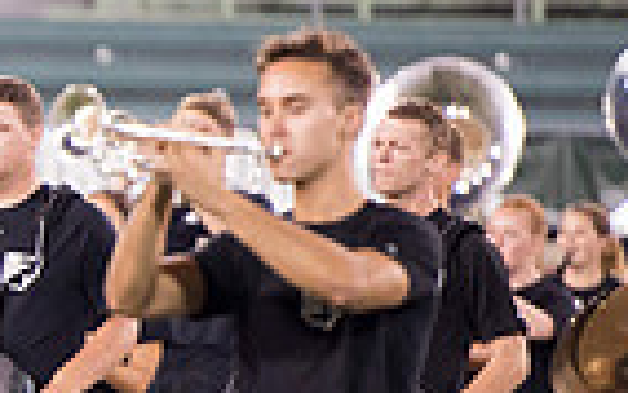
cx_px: -544
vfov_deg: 1.6
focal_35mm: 835
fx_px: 14302
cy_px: 302
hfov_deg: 2.5
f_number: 2.8
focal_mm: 200
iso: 1000
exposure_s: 1/320
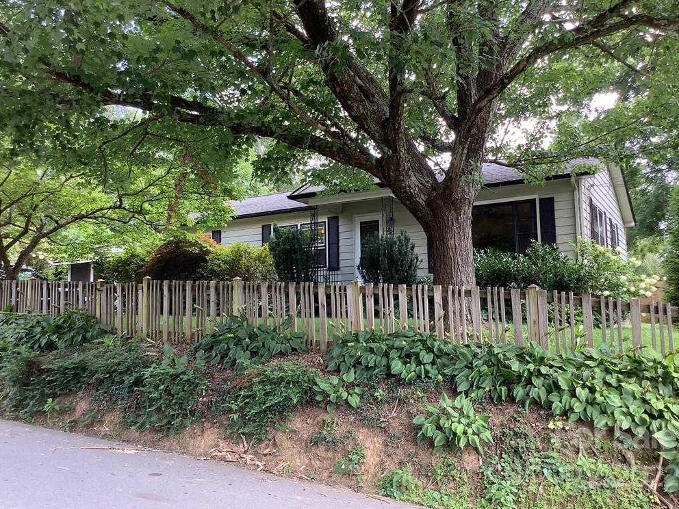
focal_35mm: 32
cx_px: 342
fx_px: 628
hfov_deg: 56.8
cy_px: 258
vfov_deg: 44.2
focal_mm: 3.3
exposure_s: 1/100
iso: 50
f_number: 2.4
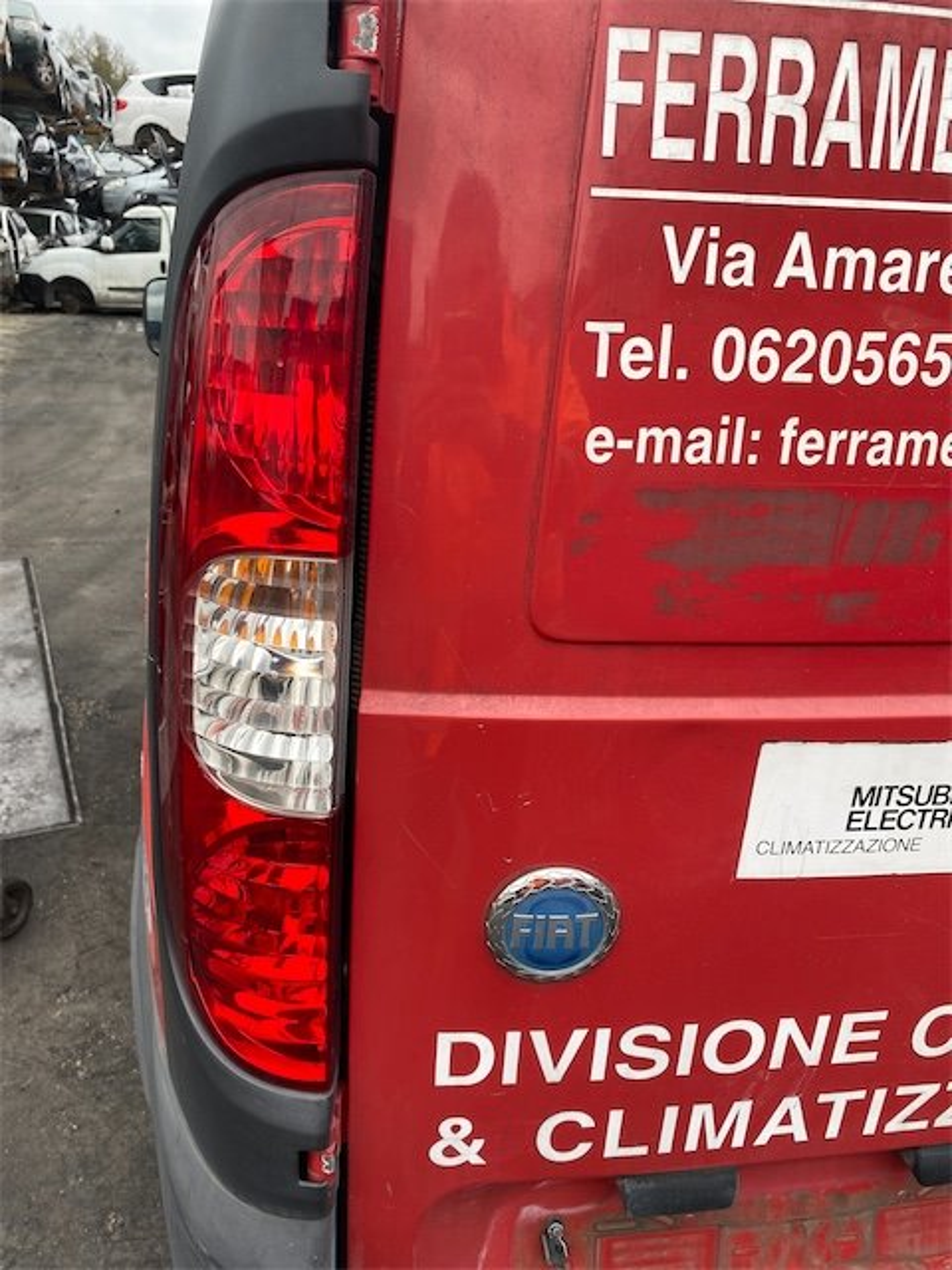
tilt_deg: -20.9
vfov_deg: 67.3
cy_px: 635
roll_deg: -3.1
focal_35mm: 26
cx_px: 476
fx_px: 953
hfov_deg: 53.1
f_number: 1.8
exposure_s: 1/122
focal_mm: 4.25
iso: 40
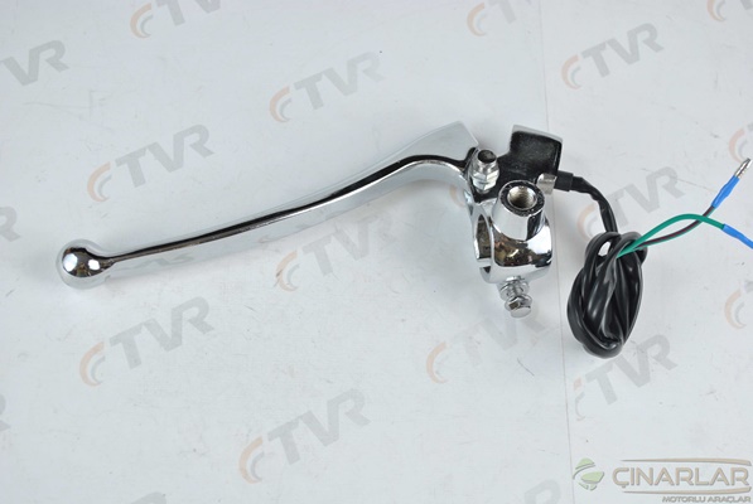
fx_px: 1257
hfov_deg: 33.4
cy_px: 252
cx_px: 376
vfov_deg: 22.7
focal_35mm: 60
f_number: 6.3
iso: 200
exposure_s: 1/25
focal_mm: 40
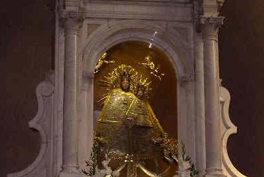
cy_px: 120
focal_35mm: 126
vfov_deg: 10.9
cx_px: 138
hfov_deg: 16.2
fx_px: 925
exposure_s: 1/80
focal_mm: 11.5
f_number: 3.8
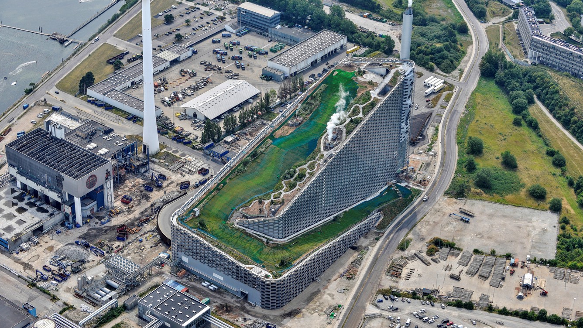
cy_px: 162
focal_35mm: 74
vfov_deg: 16.3
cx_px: 291
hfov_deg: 28.6
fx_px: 1144
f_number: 5.6
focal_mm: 70
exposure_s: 1/1600
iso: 320
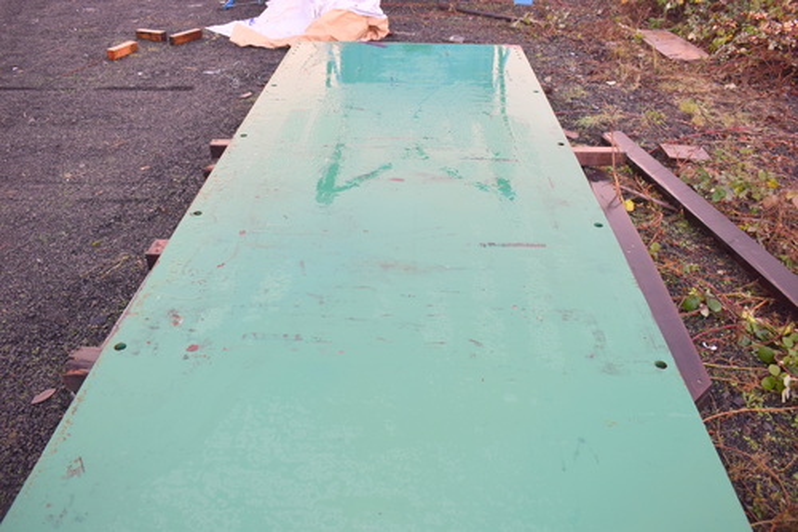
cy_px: 266
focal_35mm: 30
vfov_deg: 43.6
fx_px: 665
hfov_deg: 61.9
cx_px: 399
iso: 400
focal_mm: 20
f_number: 5.6
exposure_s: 1/250
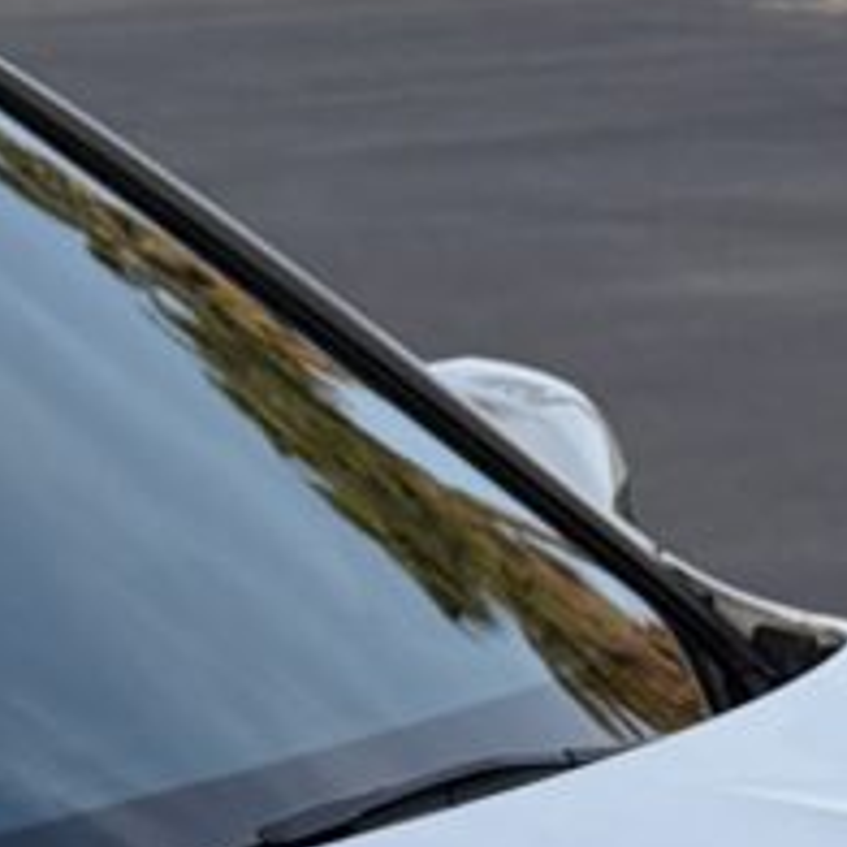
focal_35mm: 208
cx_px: -13
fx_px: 5758
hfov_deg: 8.4
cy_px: 2048
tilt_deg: -21.9
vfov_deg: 7.8
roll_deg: +2.5
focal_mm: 6.76
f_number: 1.78
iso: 80
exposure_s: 1/858
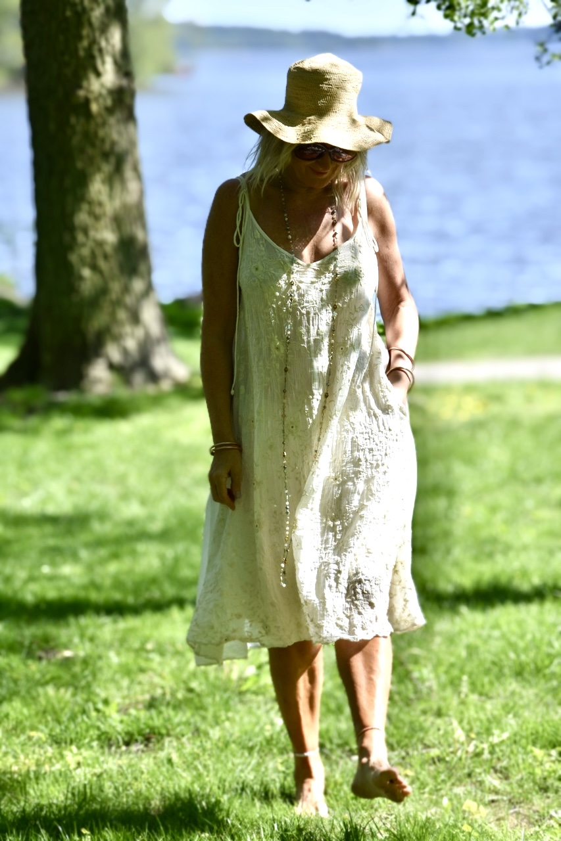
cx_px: 280
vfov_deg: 14.9
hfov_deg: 9.9
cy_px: 420
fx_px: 3226
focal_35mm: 138
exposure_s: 1/500
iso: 280
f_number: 8
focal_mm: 92
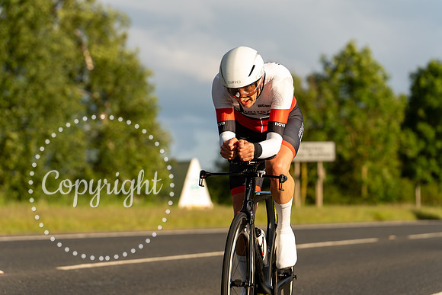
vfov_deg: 9.5
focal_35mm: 145
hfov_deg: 14.2
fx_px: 1781
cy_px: 148
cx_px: 221
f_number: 4
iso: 125
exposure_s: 1/500
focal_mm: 145
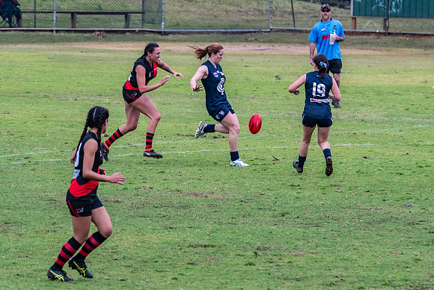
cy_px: 155
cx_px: 226
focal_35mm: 424
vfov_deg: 3.2
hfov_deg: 4.9
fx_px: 5115
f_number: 7.1
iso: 1250
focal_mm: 240
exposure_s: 1/2000
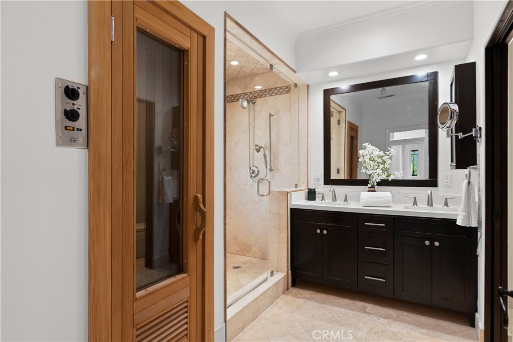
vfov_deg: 61.9
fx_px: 285
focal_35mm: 20
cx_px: 256
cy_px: 171
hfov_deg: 84.0
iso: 250
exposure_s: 1/2
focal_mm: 20
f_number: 8
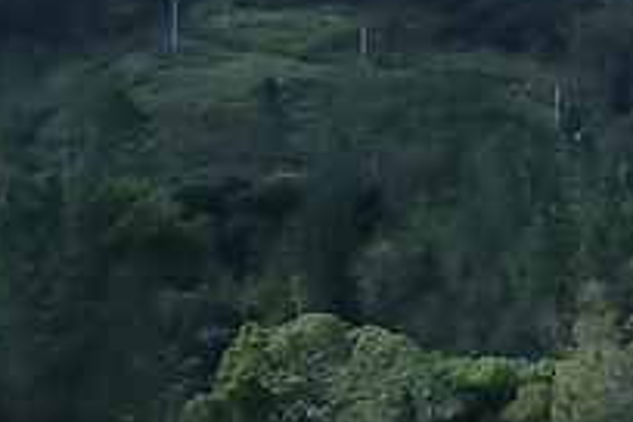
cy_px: -171
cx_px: 1548
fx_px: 4167
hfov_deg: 8.0
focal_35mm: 237
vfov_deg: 5.7
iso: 125
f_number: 4
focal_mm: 4.7
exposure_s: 1/320
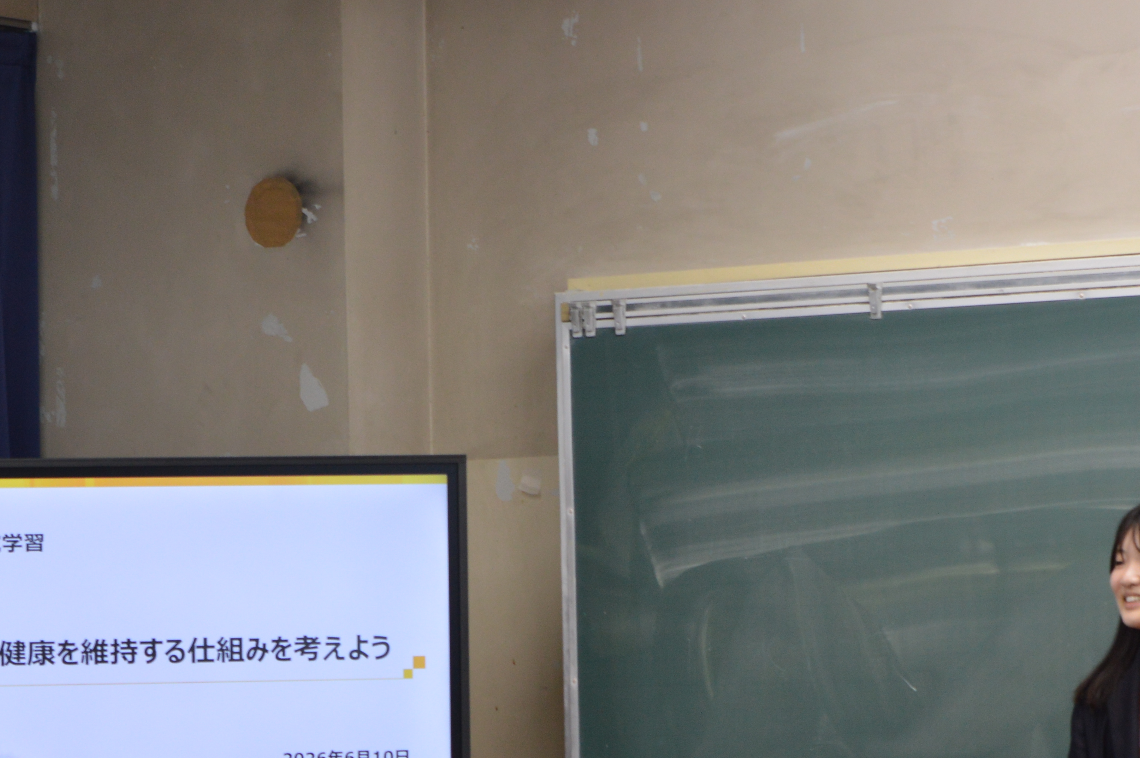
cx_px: 766
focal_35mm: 149
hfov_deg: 13.8
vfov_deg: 9.2
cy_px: 625
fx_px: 4714
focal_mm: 44
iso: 400
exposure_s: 1/60
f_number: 4
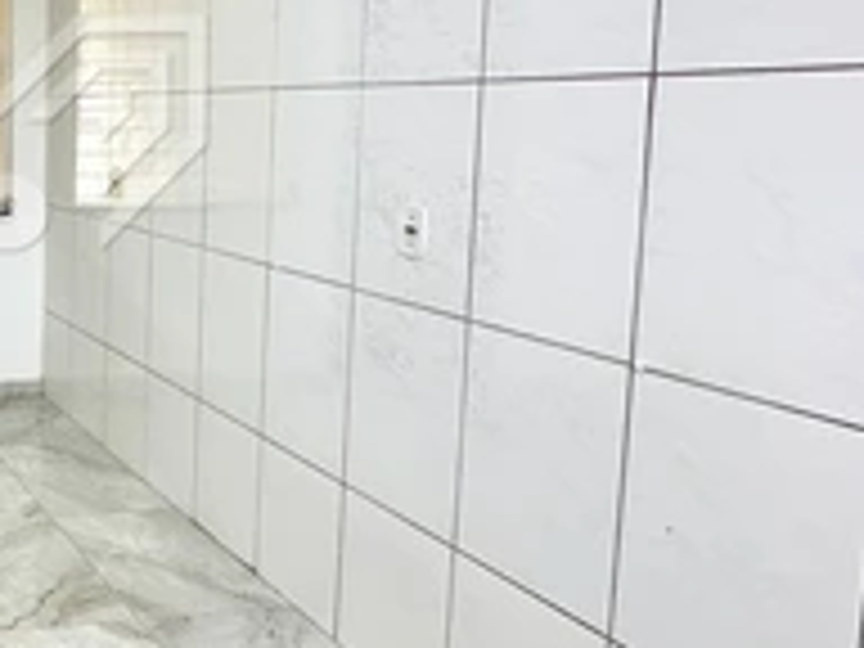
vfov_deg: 39.9
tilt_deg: -5.0
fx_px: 874
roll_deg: +0.8
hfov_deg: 37.8
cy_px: 189
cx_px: -198
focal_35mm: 35
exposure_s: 1/120
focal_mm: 2.22
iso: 160
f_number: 2.2
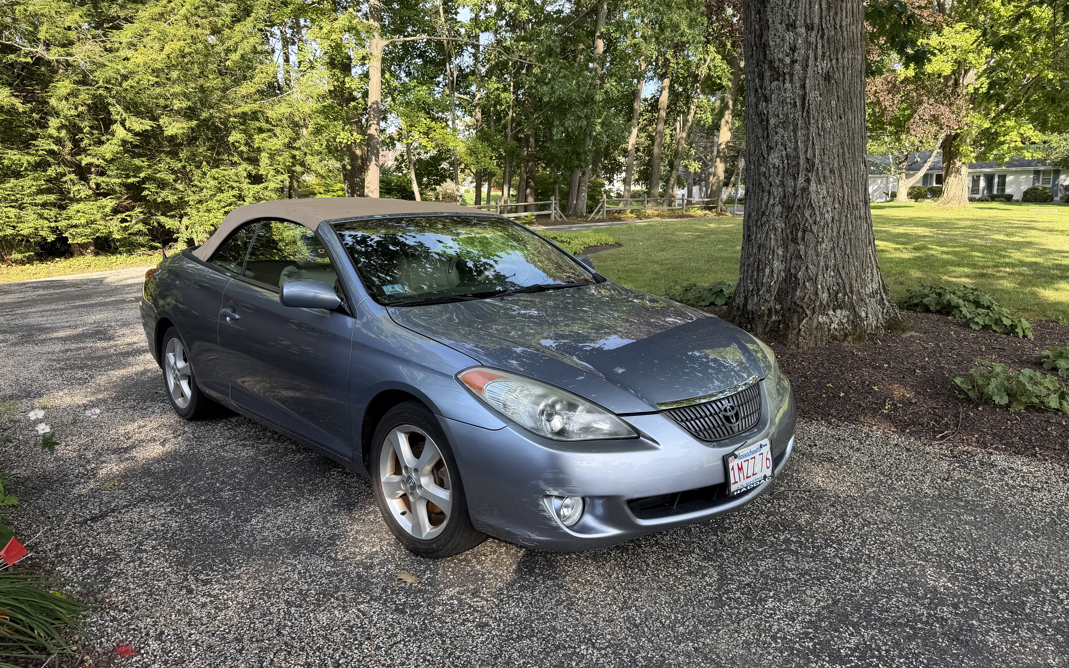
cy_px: 347
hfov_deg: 70.4
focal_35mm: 26
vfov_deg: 47.6
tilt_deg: -9.6
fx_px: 757
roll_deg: +2.3
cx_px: 524
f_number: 1.78
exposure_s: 1/461
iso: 80
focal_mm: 6.76
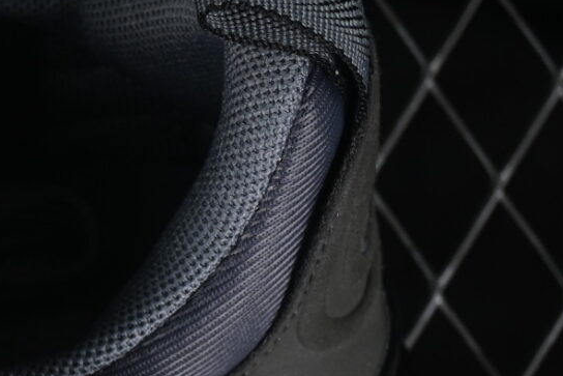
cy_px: 724
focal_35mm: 353
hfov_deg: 5.7
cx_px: -536
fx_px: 5522
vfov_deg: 3.9
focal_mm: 50
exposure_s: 1/60
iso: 160
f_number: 6.3
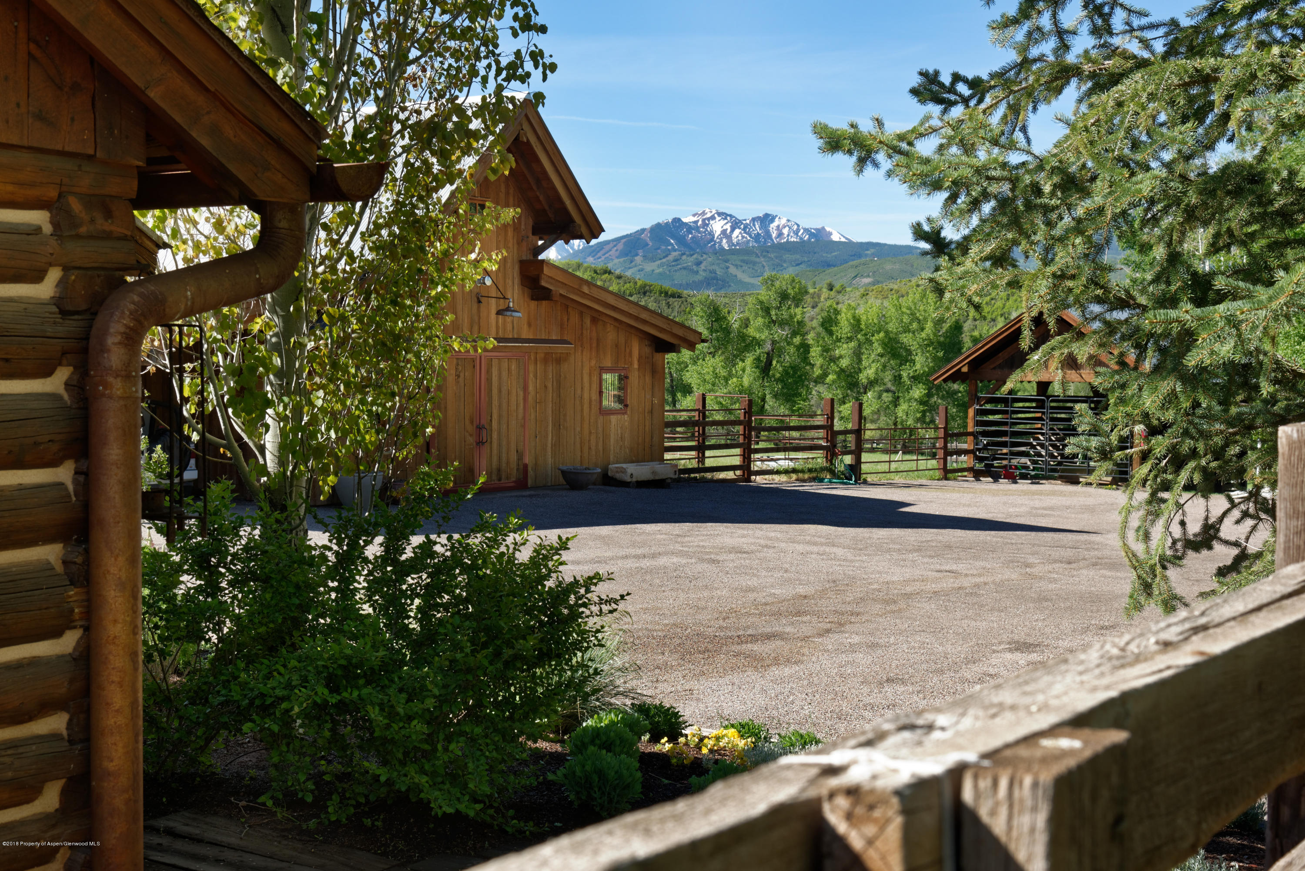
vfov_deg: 29.3
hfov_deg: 42.7
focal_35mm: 46
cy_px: 436
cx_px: 652
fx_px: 1668
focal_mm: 46
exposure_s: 1/40
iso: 100
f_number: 8
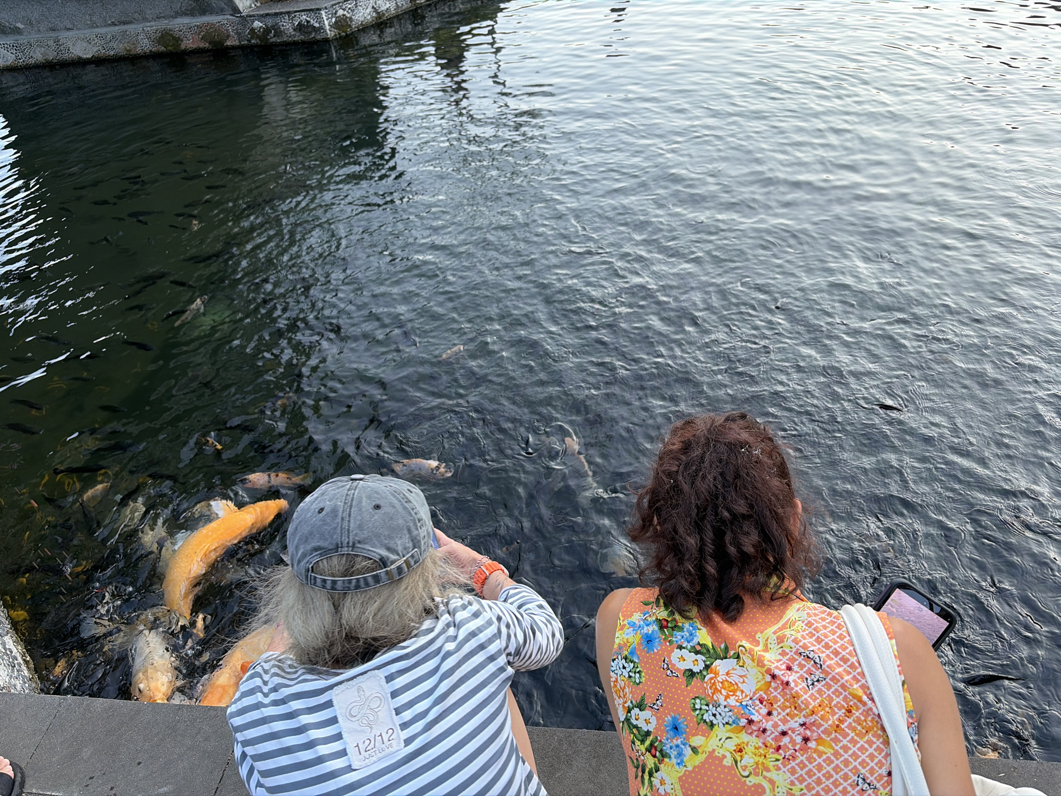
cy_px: 398
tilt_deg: -40.0
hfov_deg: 67.3
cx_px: 530
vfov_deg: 53.1
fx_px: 797
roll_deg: +10.0
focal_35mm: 26
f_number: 1.6
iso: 32
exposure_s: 1/151
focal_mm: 5.96
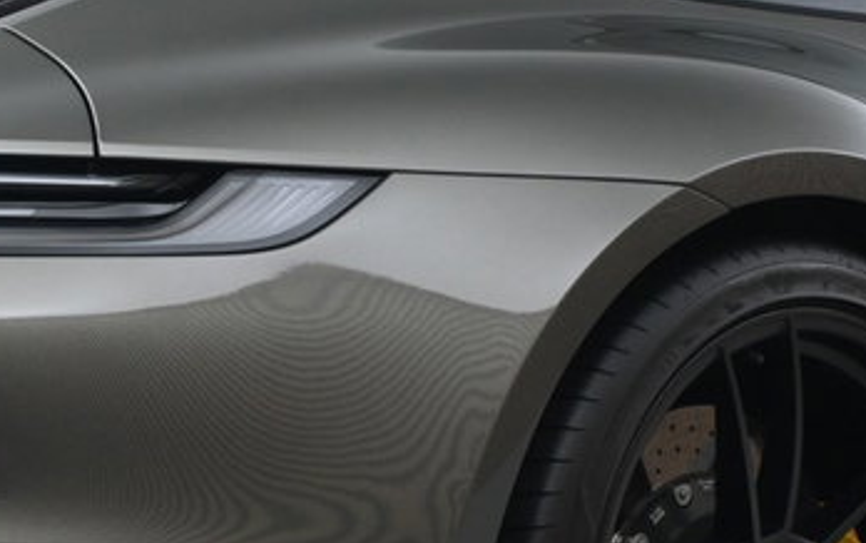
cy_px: 389
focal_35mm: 128
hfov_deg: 16.1
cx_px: 86
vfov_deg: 10.2
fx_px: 3023
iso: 1600
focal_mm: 38
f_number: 5.6
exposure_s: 1/60
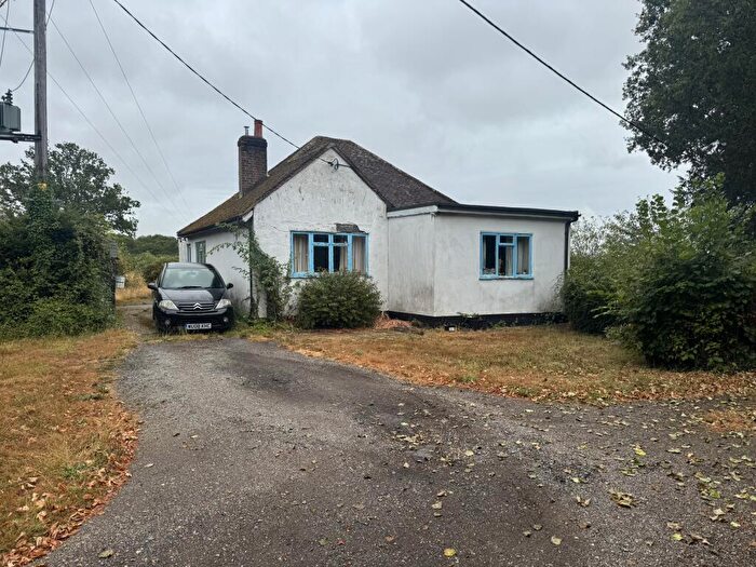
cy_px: 284
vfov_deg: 56.8
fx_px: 524
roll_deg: +0.5
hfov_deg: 71.6
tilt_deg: -1.8
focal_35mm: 24
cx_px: 378
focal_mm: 6.76
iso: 80
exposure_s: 1/2174
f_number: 1.78
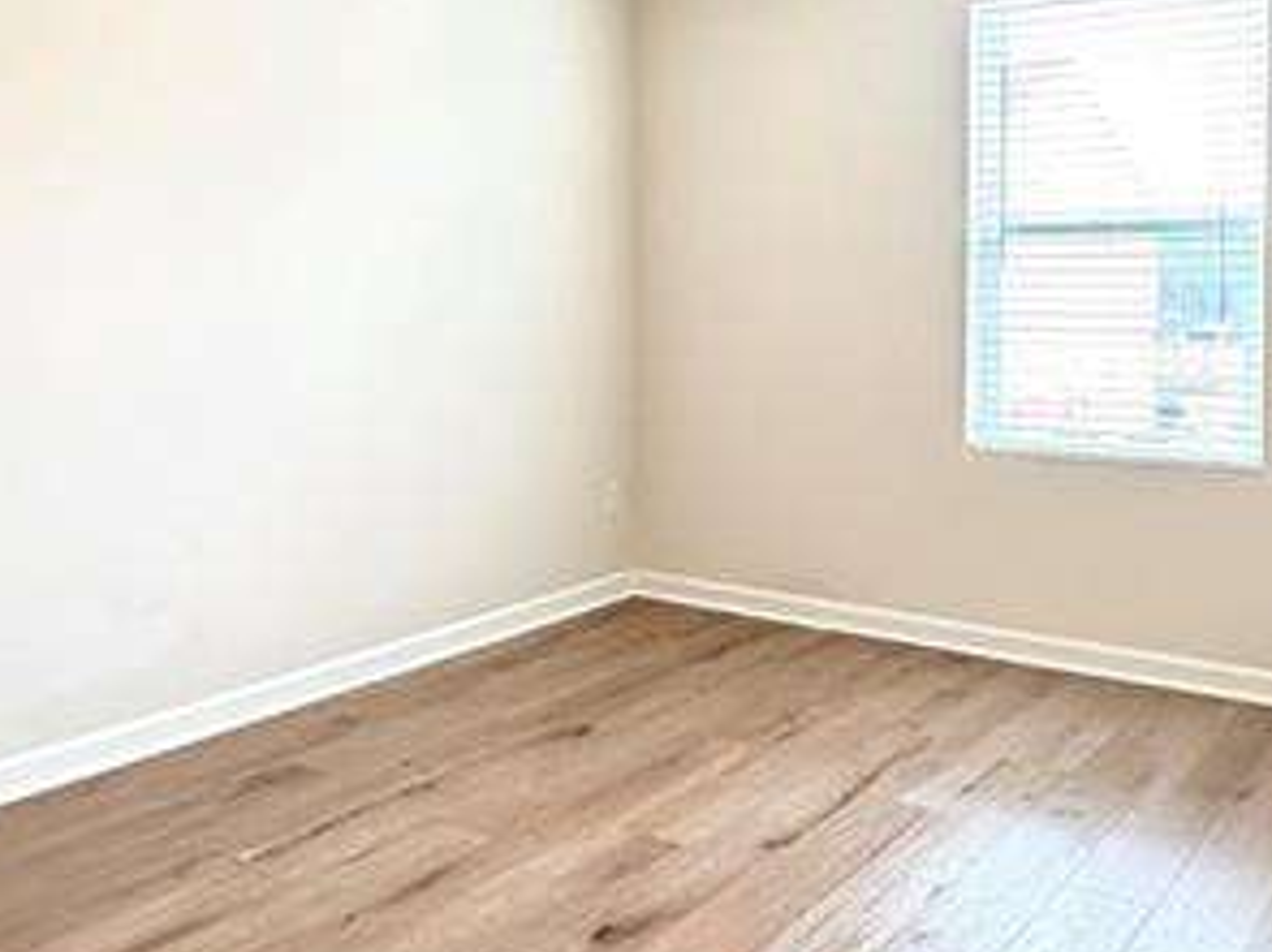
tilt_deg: -1.3
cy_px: 304
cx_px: 651
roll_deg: +0.4
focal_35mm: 38
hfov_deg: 49.0
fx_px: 1396
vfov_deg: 37.2
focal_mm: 2.22
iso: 640
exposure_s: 1/60
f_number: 2.2
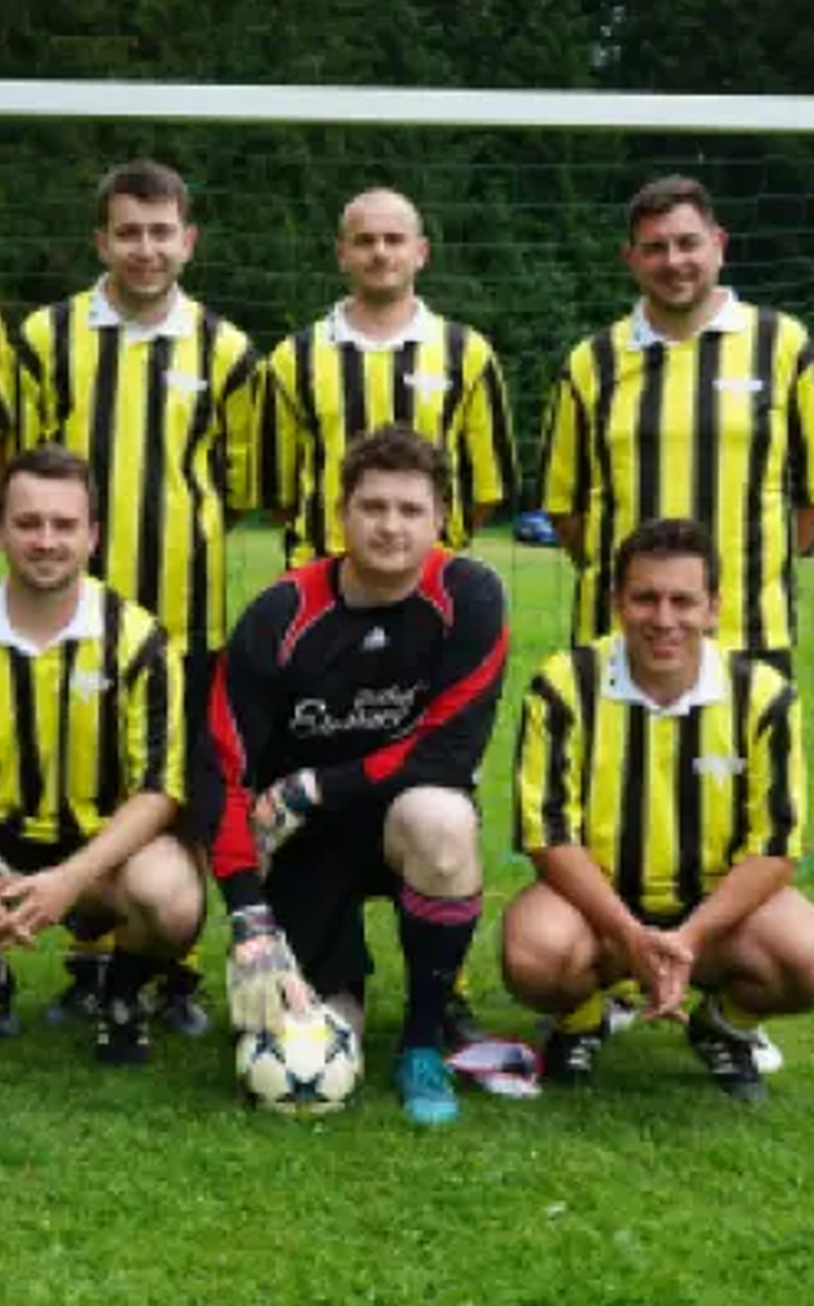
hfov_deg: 20.6
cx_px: 350
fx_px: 2241
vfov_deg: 32.5
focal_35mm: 63
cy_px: 653
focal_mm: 41
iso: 100
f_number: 7.1
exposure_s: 1/80
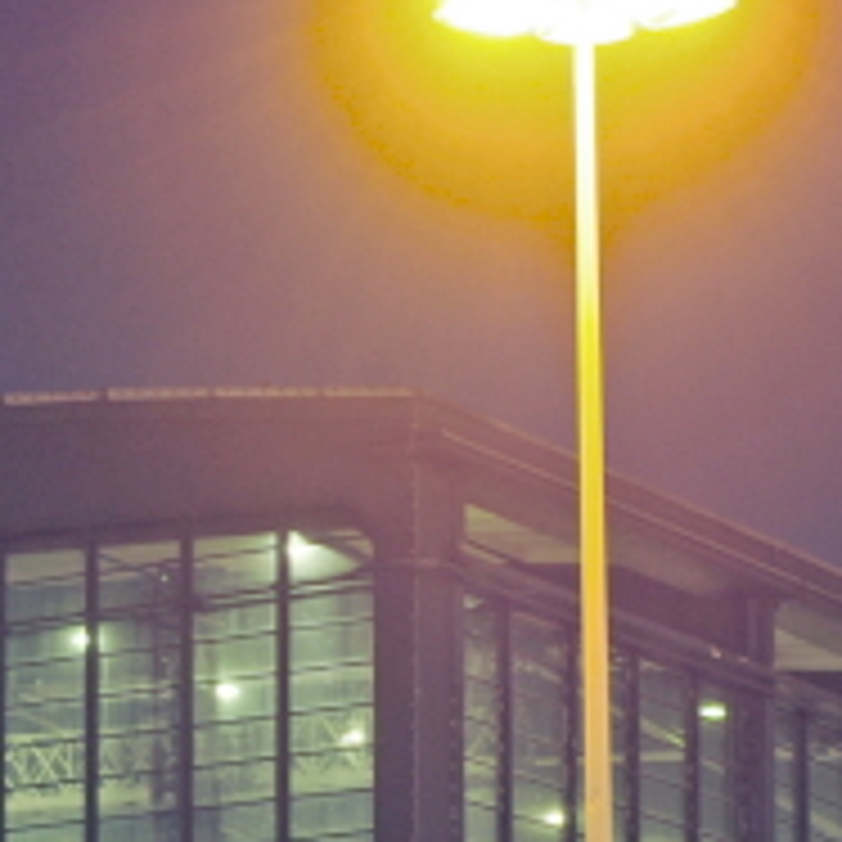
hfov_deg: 8.6
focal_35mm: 200
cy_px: 941
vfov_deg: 8.7
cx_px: -180
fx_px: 5504
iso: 640
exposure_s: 1
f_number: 6.3
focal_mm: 55
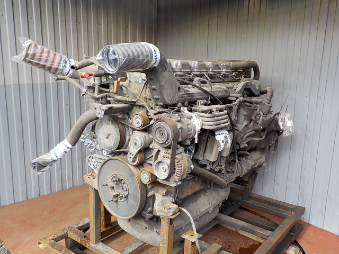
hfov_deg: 60.0
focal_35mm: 30
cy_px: 127
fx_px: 294
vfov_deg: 46.8
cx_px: 170
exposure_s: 1/60
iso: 125
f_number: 3.3
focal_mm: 4.1
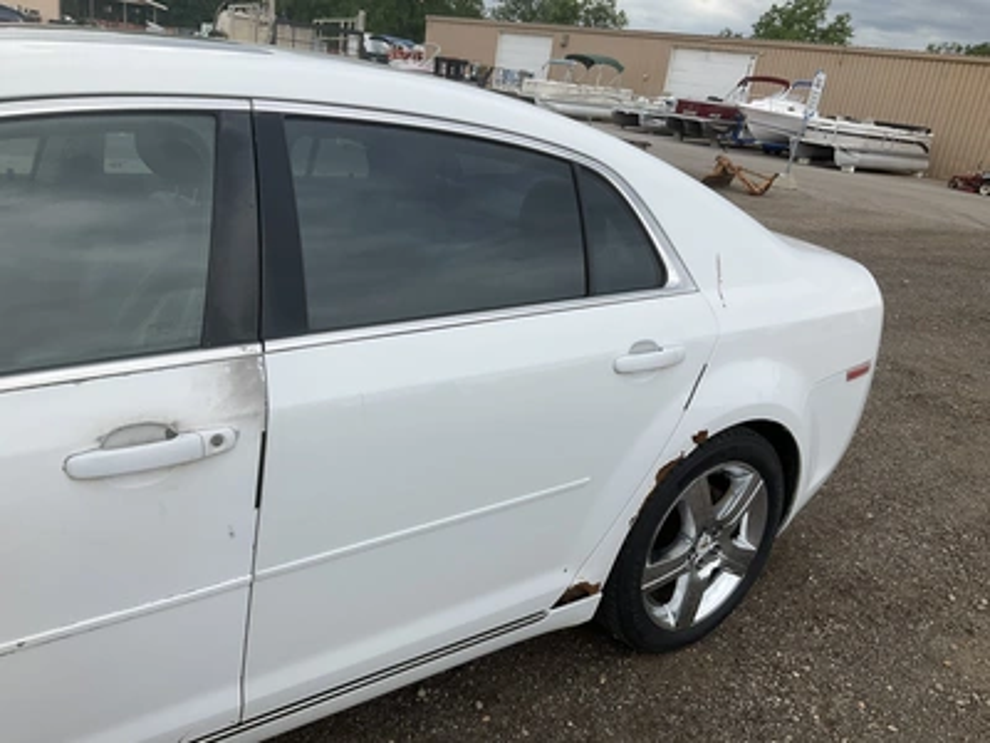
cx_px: 495
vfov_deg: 48.2
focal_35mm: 29
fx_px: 829
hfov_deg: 61.7
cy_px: 372
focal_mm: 3
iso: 25
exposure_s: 1/1412
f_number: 1.8
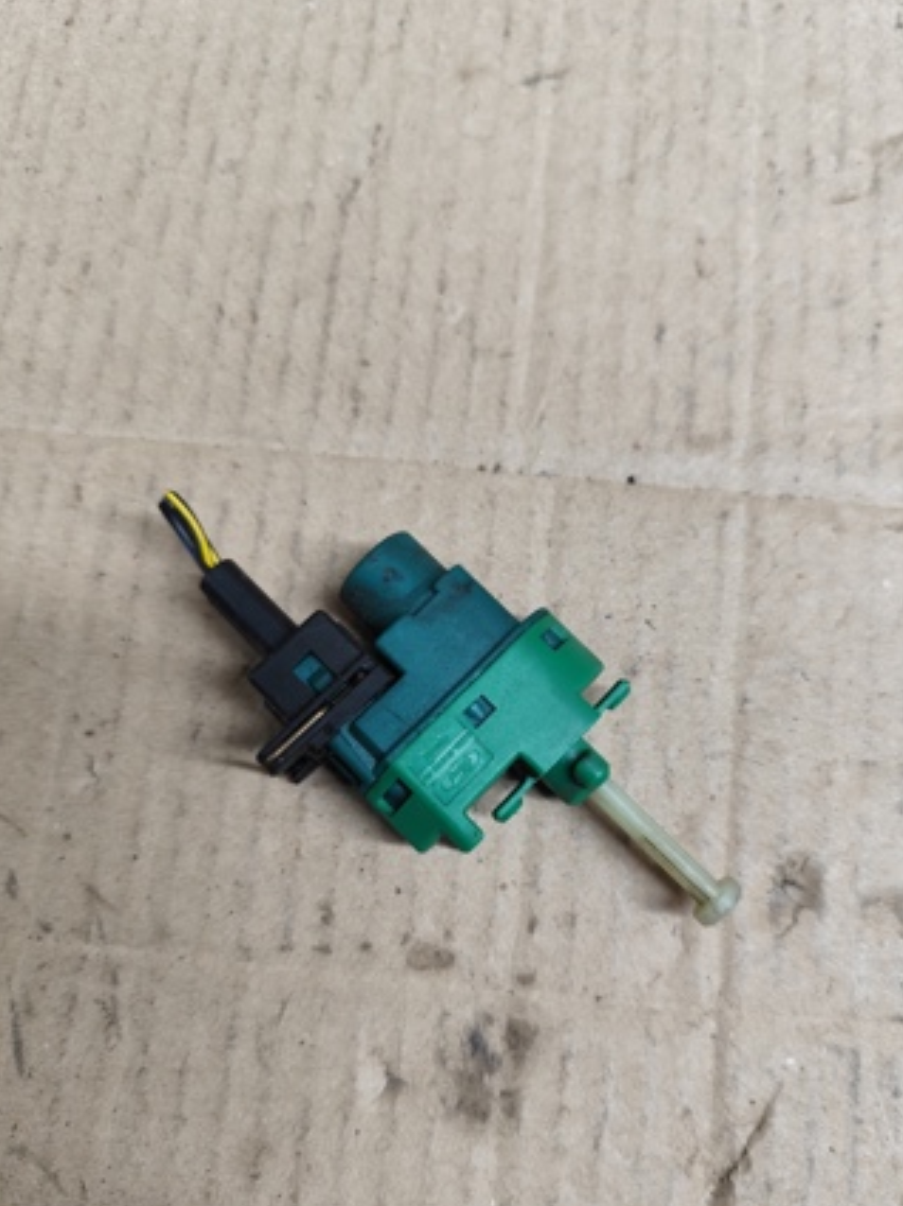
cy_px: 658
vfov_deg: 67.2
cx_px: 486
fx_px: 906
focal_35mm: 26
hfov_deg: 52.9
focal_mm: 6.19
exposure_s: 1/100
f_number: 1.65
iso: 400
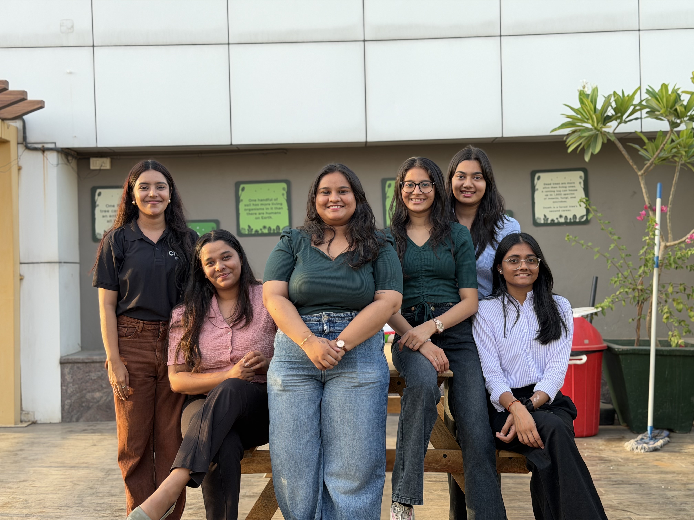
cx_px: 347
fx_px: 962
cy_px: 260
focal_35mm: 48
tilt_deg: +0.8
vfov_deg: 30.3
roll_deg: +1.8
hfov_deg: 39.7
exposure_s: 1/207
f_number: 1.78
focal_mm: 6.76
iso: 64
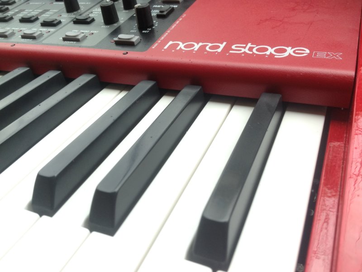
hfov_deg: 52.6
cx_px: 181
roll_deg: +8.2
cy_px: 136
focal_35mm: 35
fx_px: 366
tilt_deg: -36.7
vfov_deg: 40.7
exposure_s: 1/166
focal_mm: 4.28
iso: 50
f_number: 2.4
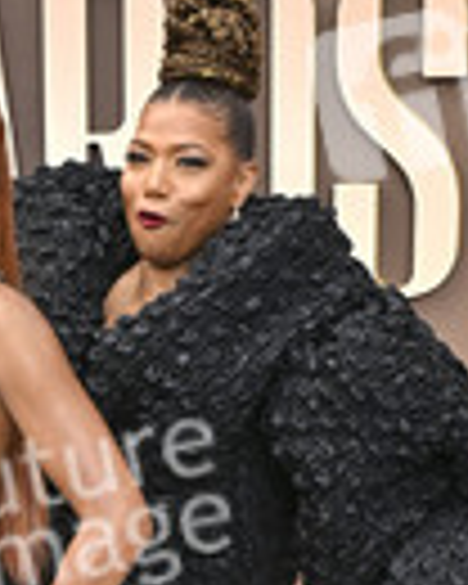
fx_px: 2441
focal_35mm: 141
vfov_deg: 13.2
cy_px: 752
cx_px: 130
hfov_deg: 10.9
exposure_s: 1/320
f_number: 10
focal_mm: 49
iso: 400
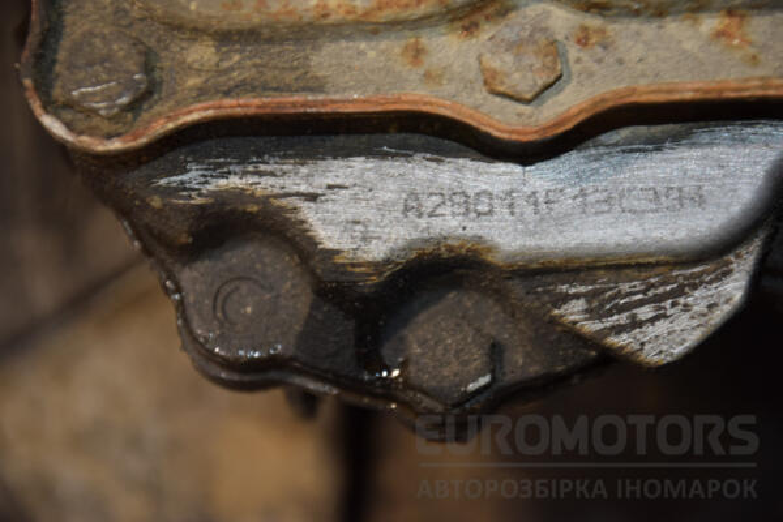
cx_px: 392
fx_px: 3425
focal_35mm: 158
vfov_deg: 8.7
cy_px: 261
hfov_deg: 13.0
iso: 800
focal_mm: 105
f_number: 5.6
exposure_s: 1/60
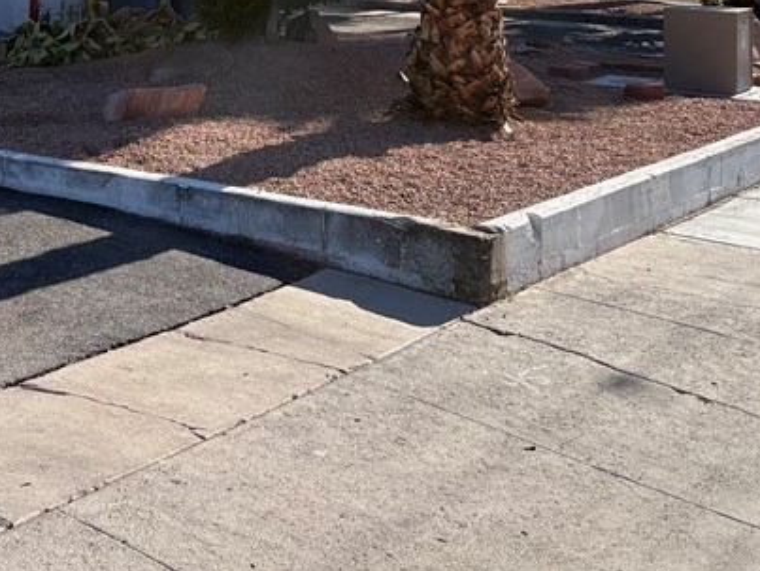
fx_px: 1450
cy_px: -130
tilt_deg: +0.4
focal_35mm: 66
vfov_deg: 20.7
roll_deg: -1.7
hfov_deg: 28.7
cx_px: 143
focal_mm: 5.96
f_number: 1.6
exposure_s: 1/3125
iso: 50
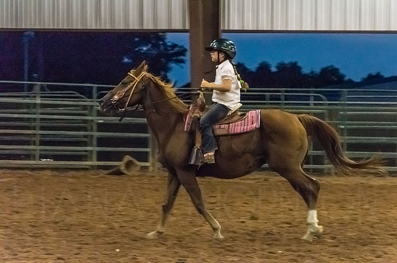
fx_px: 1745
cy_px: 124
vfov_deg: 8.6
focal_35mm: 158
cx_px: 210
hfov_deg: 13.0
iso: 6400
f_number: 6.3
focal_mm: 100
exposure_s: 1/160
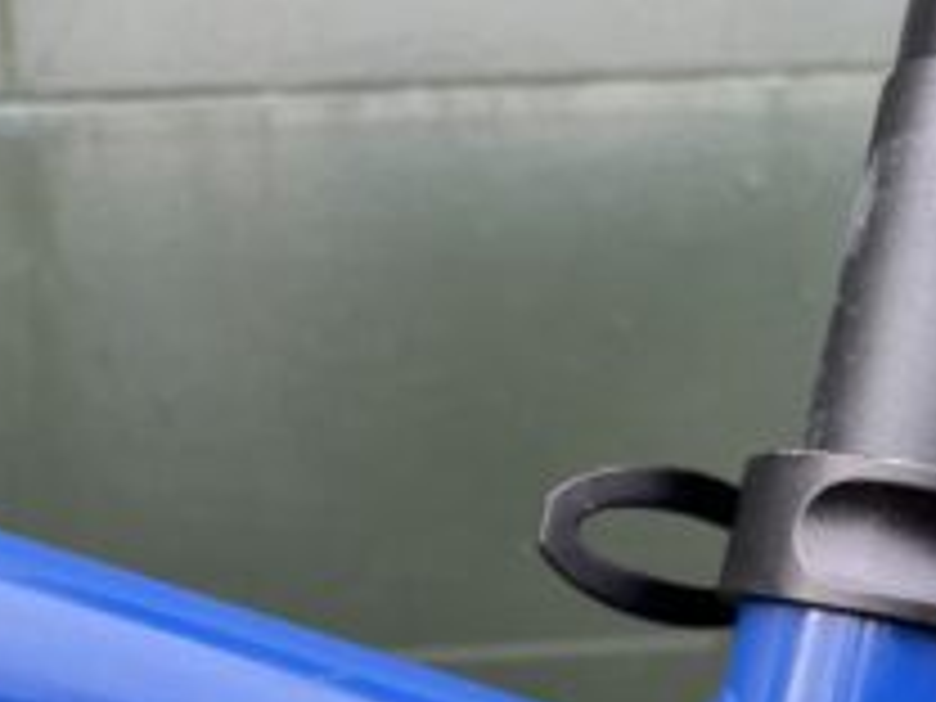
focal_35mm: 60
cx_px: 432
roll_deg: +2.0
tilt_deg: -13.2
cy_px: 806
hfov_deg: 32.2
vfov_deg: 22.8
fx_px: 1622
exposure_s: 1/147
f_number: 1.6
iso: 32
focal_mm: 5.1
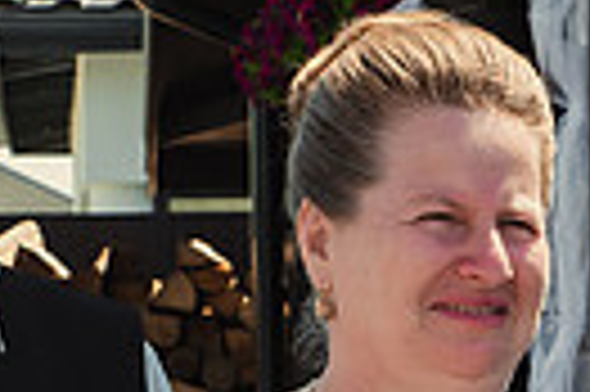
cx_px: 586
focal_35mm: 232
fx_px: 3797
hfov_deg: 8.8
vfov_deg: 5.9
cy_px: 521
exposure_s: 1/250
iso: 200
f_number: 8
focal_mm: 48
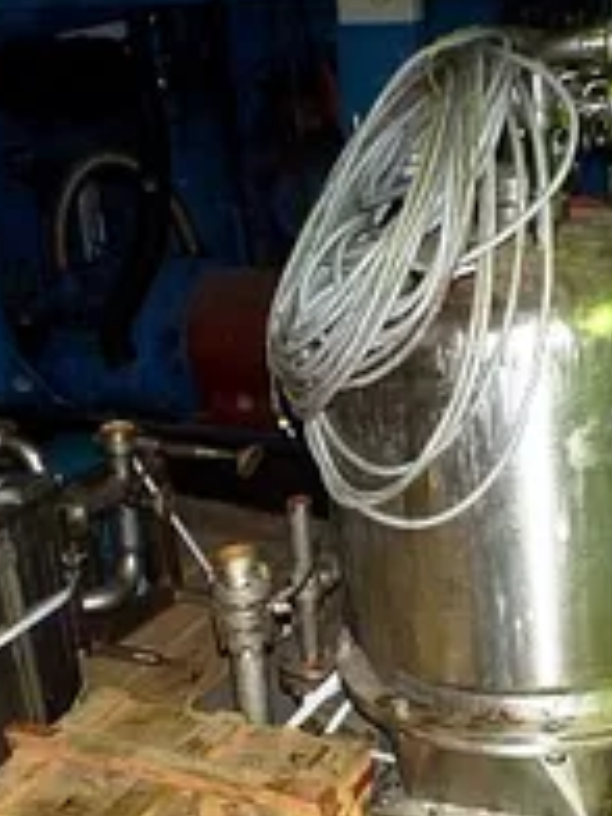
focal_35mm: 57
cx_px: 362
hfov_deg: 25.6
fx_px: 1344
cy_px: 758
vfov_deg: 31.9
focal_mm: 4.9
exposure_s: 1/60
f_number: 3.3
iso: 400
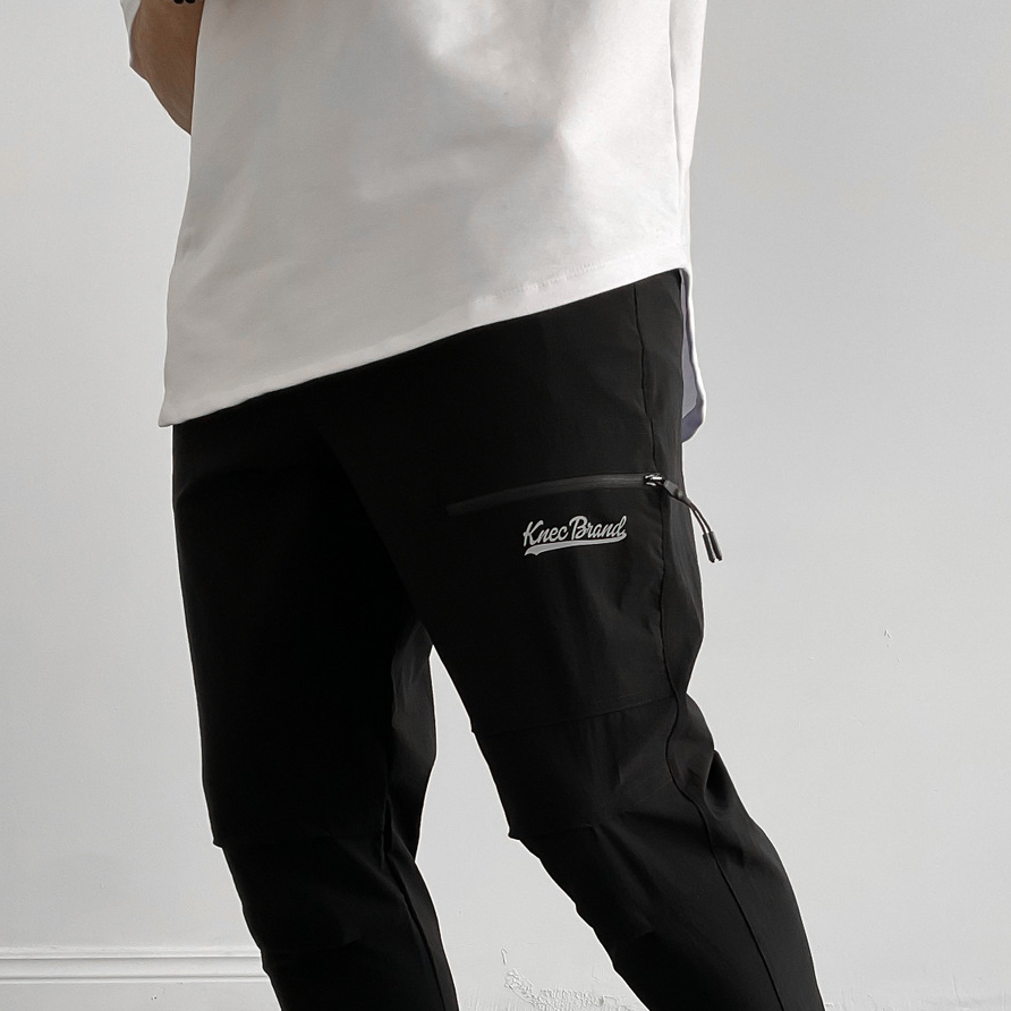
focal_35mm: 46
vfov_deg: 35.6
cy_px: 814
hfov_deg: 36.8
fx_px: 1520
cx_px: 510
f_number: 1.8
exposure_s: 1/80
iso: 64
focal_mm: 3
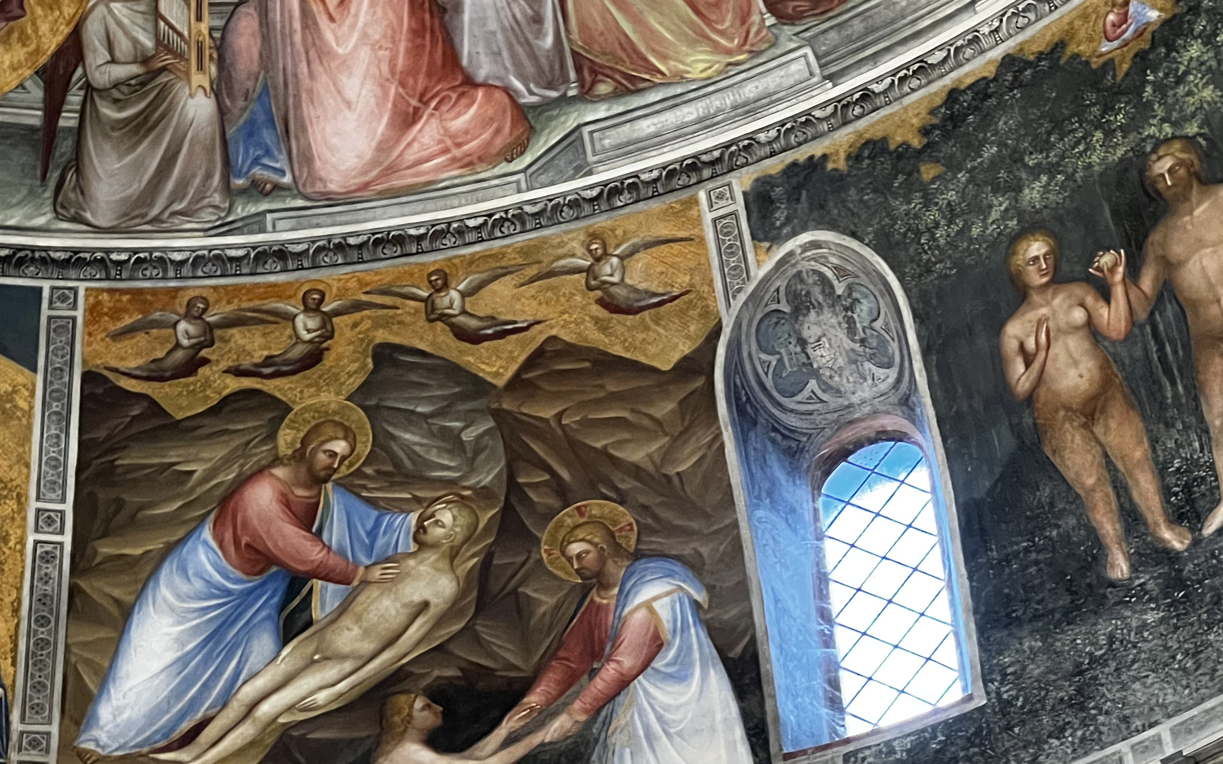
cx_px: 494
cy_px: 448
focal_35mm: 140
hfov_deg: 14.9
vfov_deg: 9.4
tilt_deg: +51.7
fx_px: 4666
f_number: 2.8
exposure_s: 1/33
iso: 640
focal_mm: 9
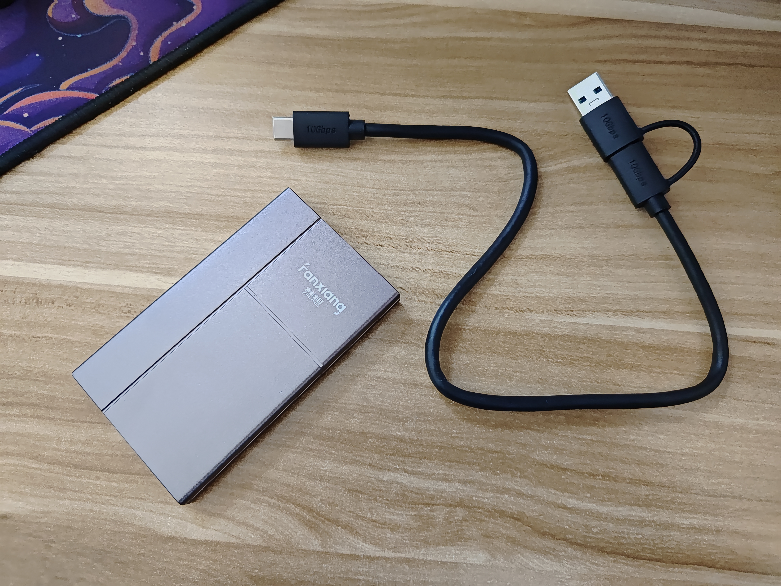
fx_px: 519
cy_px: 293
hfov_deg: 73.9
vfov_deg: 58.9
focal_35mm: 23
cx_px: 390
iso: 1752
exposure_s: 1/33.3
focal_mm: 5.56
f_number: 1.88
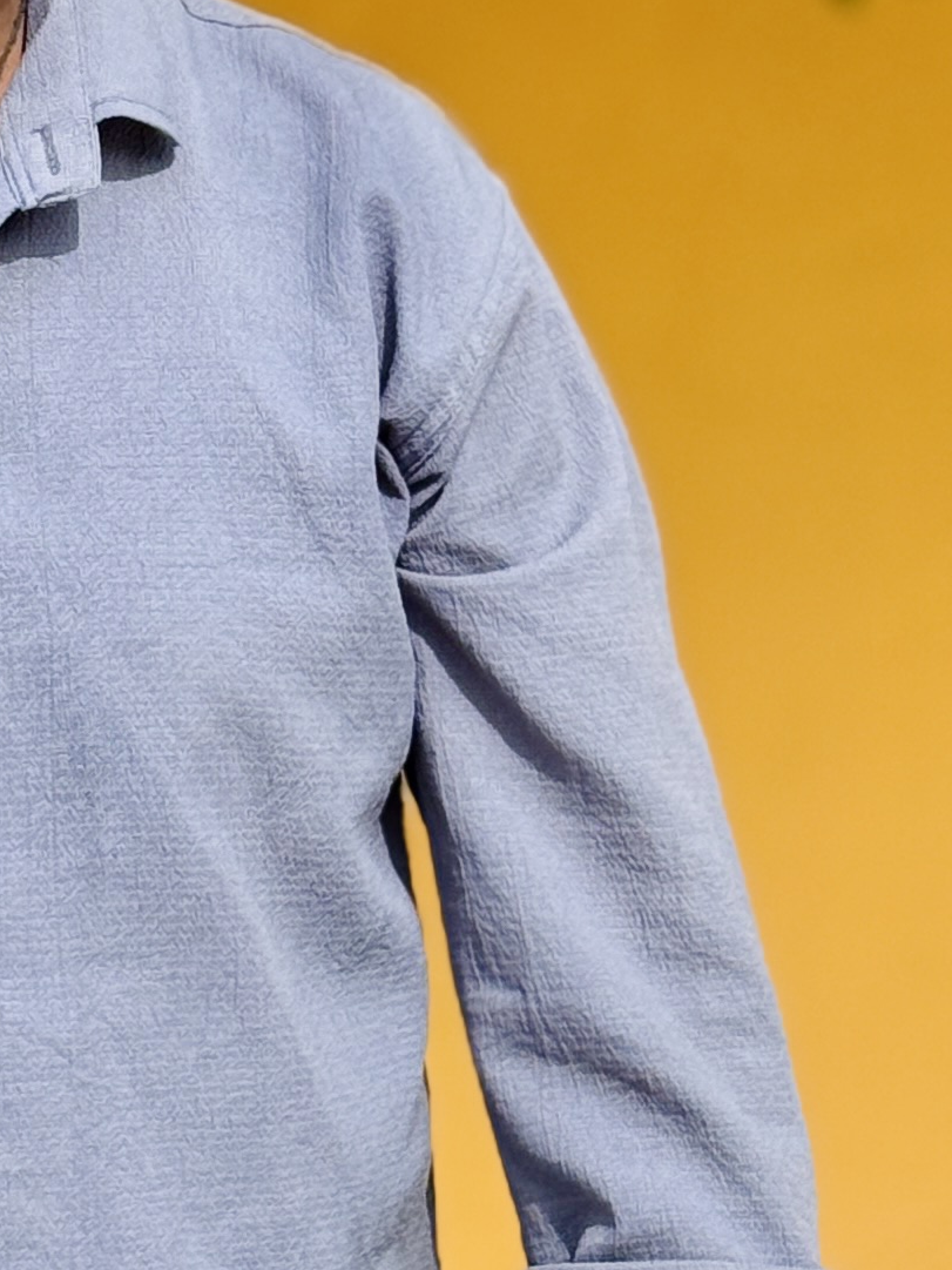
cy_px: 181
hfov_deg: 8.2
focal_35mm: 179
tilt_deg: +0.7
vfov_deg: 11.0
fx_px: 6562
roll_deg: +0.0
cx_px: -184
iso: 80
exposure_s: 1/1838
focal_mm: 6.76
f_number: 1.78
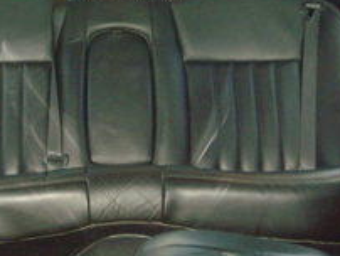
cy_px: 147
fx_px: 974
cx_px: 79
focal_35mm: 99
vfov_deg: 15.0
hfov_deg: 19.6
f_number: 3.8
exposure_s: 1/45
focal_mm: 8.8
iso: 400
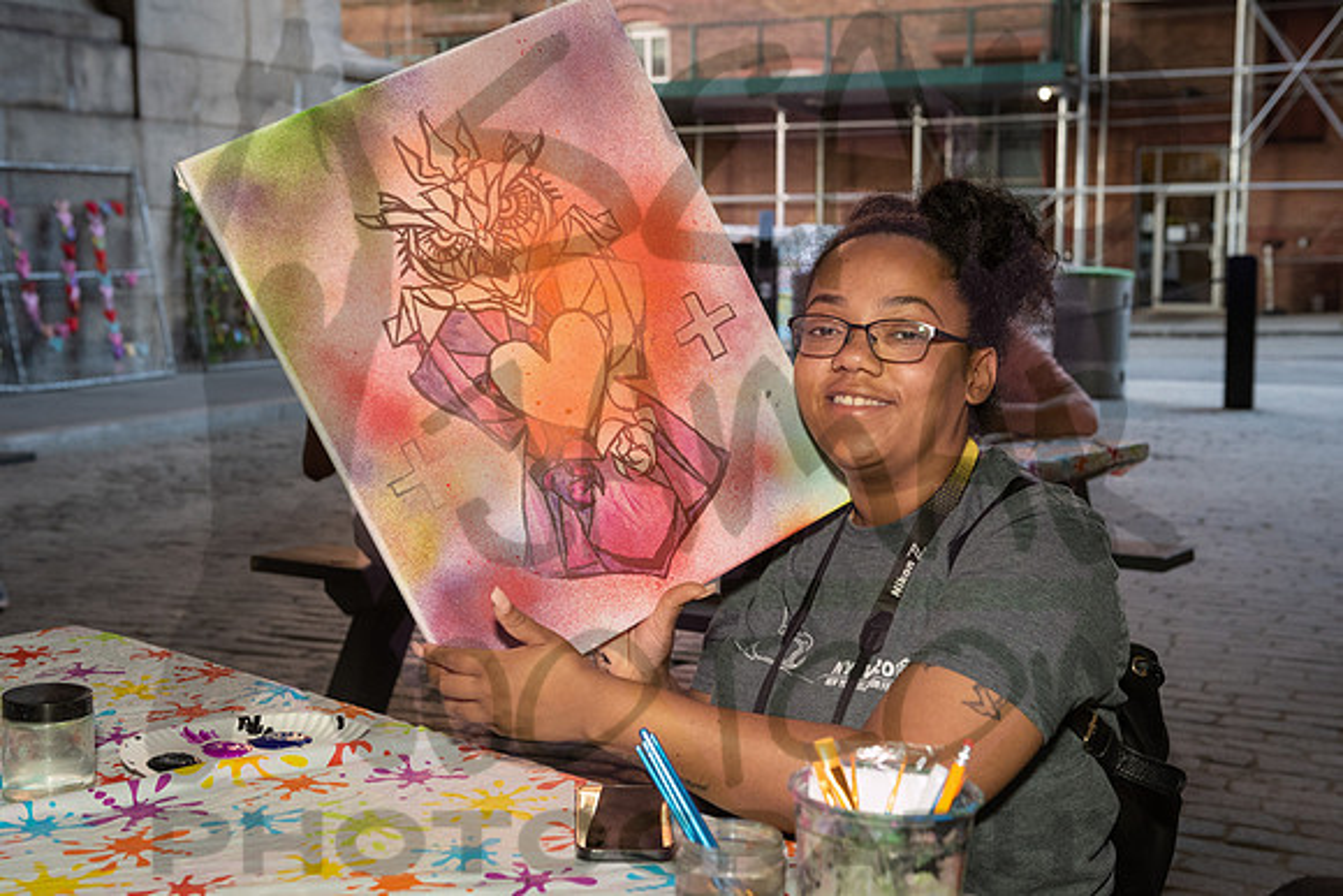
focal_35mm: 46
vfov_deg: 29.6
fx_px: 1698
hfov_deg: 43.2
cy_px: 478
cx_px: 690
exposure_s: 1/200
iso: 2000
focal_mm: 40
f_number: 4.5
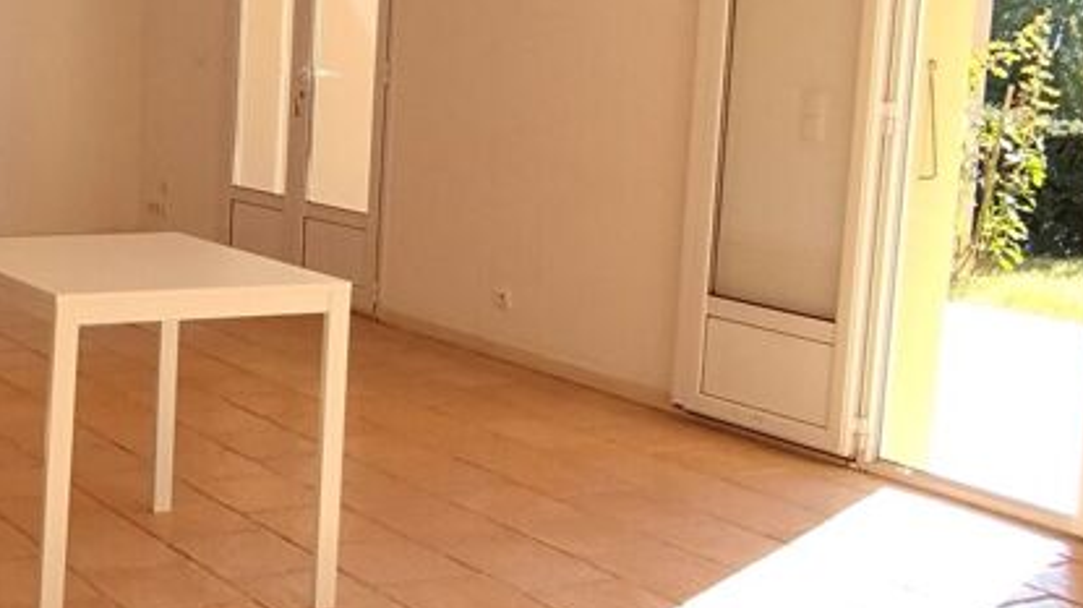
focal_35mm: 42
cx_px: 84
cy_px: 180
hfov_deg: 43.6
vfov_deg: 28.0
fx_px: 1206
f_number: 2.2
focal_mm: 1.65
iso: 50
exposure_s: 1/167
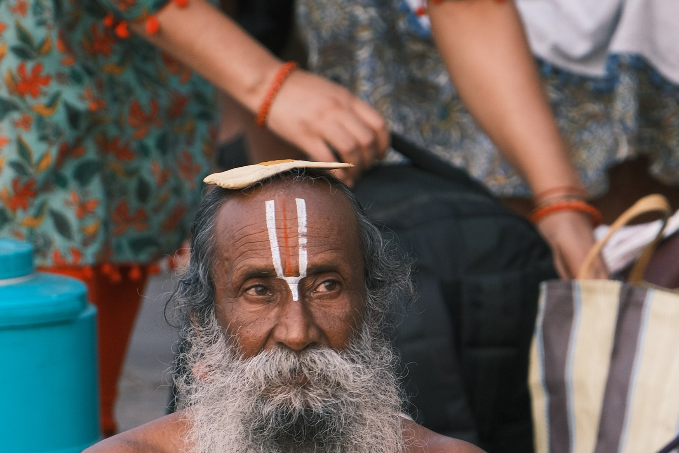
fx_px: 15257
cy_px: 335
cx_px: 286
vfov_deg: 1.7
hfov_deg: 2.5
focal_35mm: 809
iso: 400
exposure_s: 1/60
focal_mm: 231
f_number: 5.6
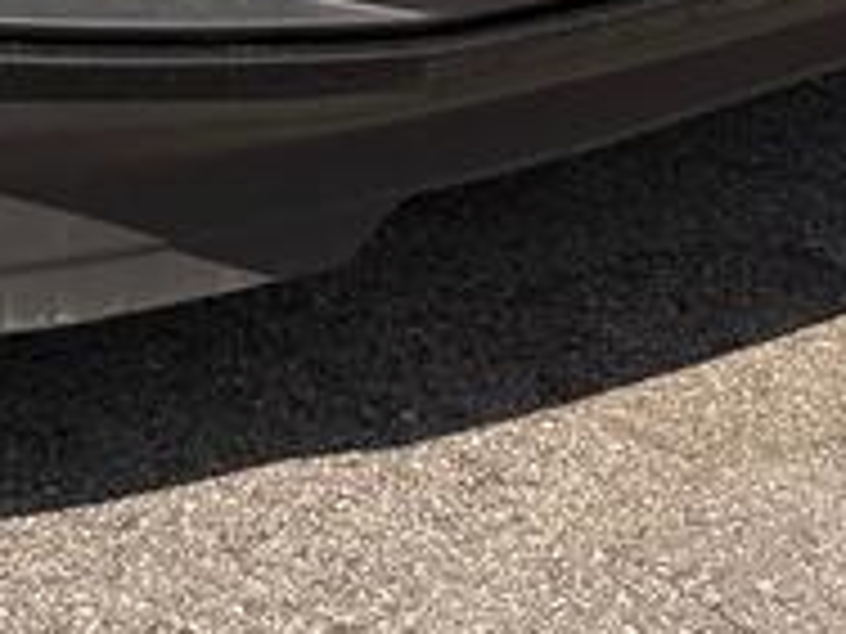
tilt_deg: -3.9
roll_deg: +1.4
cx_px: -400
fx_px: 3984
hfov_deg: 11.6
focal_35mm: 163
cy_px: -1219
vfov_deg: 7.9
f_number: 1.78
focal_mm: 6.76
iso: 80
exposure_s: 1/3145
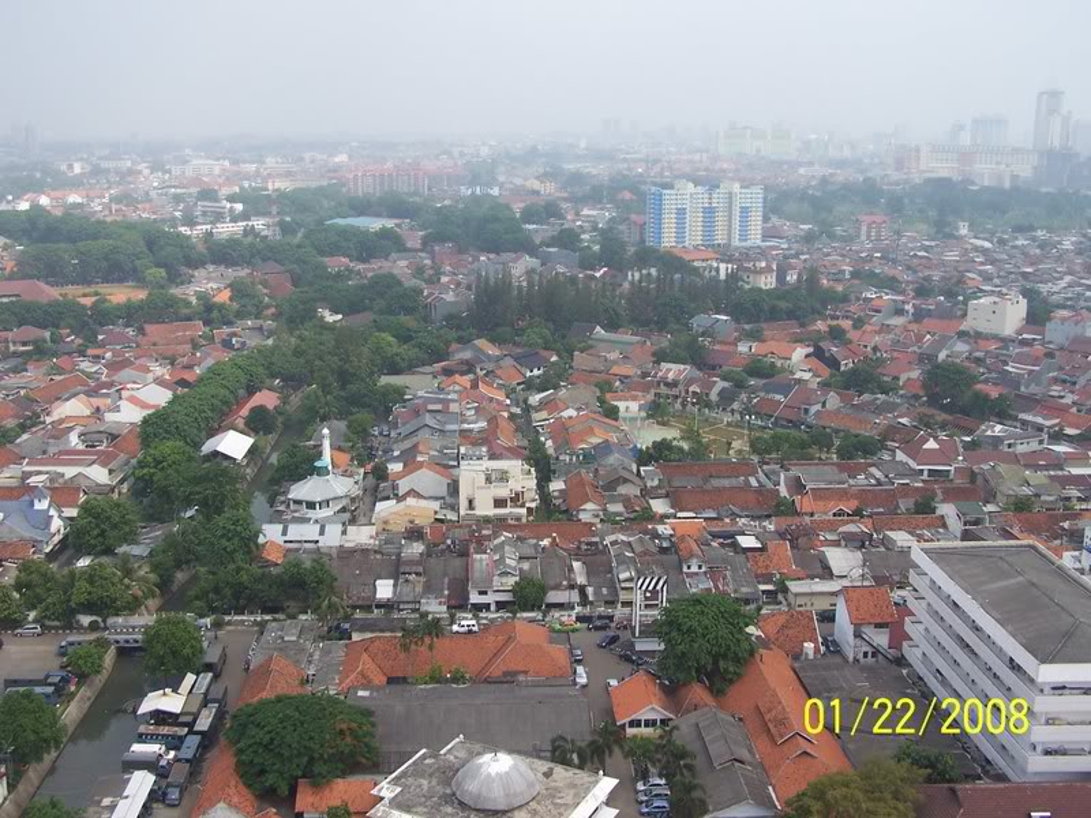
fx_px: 1198
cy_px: 409
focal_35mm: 38
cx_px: 546
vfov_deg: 37.7
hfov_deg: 49.0
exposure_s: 1/500
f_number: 4
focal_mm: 6.3
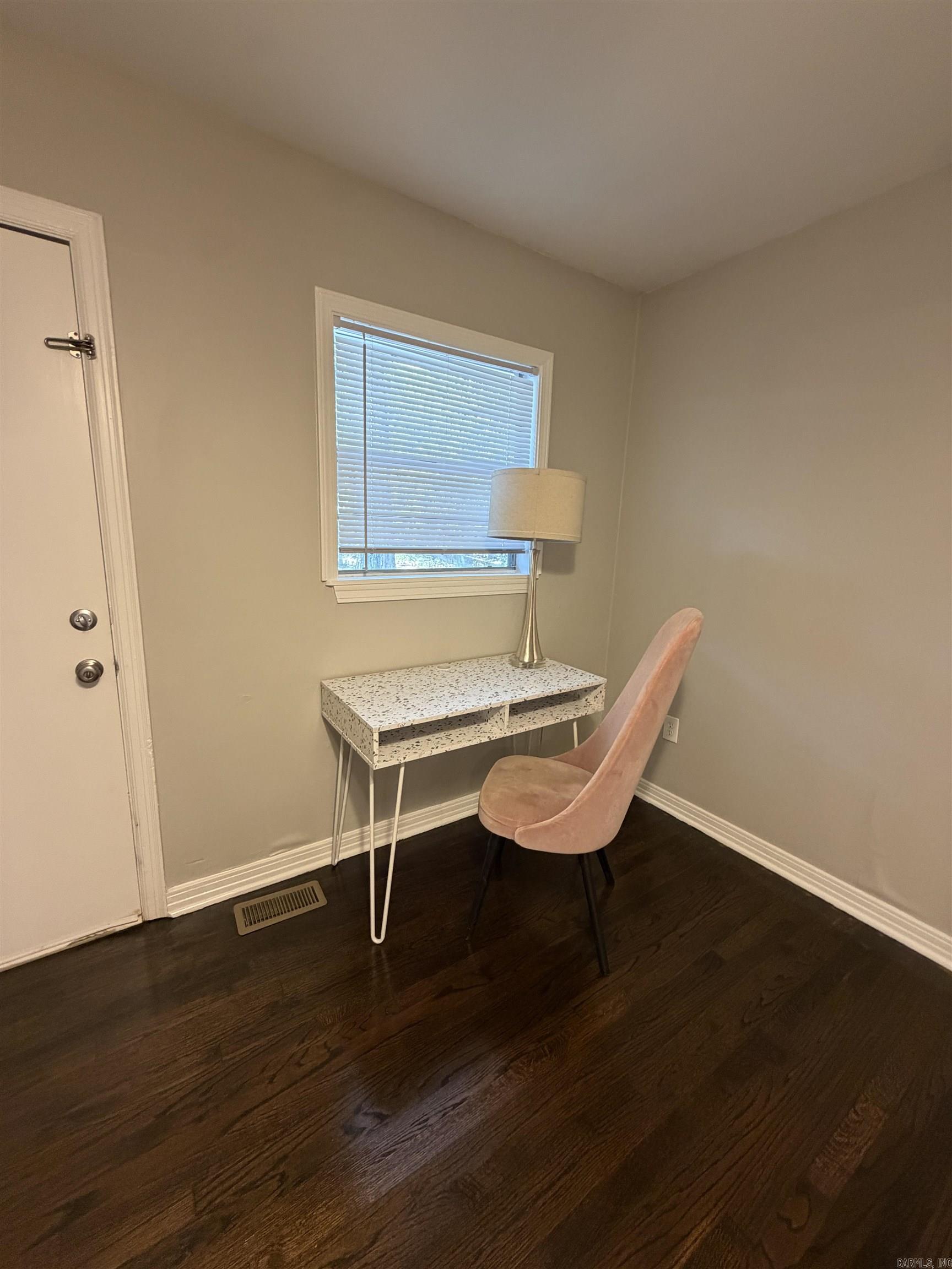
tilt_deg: -11.2
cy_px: 634
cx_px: 476
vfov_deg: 102.1
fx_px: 513
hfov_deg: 85.7
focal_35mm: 14
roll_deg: -3.2
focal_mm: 2.22
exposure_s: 1/60
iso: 400
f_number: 2.2
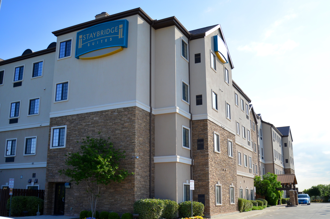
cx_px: 165
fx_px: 329
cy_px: 110
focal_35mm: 36
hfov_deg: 53.2
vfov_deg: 36.7
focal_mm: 24
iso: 500
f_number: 3.5
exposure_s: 1/4000
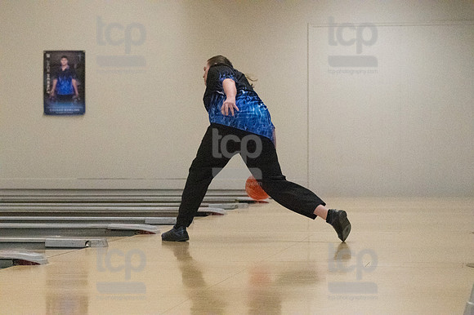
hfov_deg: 16.7
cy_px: 158
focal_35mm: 123
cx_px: 237
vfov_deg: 11.1
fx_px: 1619
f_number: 4
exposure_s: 1/1250
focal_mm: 82
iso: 10000
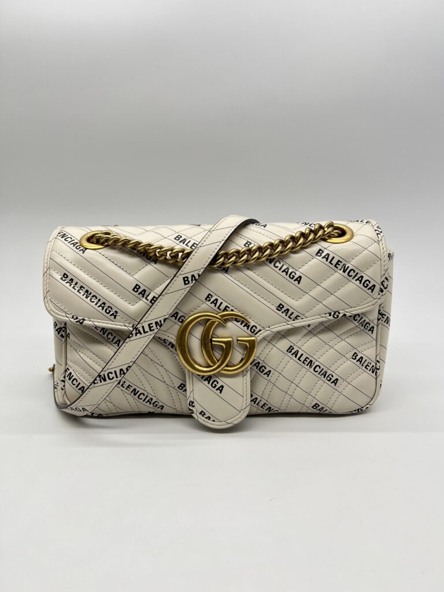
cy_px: 296
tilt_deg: -15.4
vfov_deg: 67.3
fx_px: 445
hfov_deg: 53.1
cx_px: 222
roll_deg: -0.4
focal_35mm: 26
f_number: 1.5
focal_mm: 5.7
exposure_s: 1/184
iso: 40
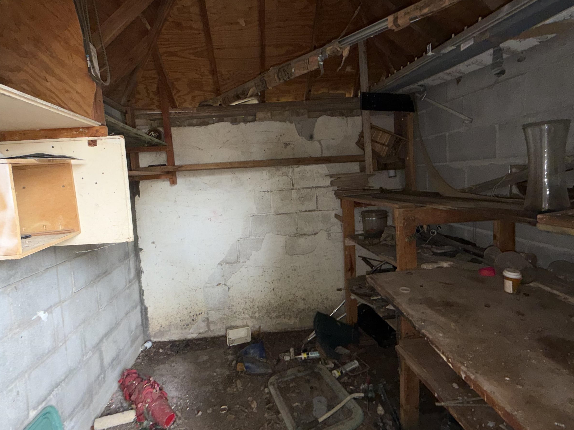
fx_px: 298
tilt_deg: -2.8
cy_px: 194
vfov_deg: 71.4
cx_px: 271
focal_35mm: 18
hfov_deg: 87.7
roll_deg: +3.5
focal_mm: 2.22
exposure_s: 1/60
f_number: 2.2
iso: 80
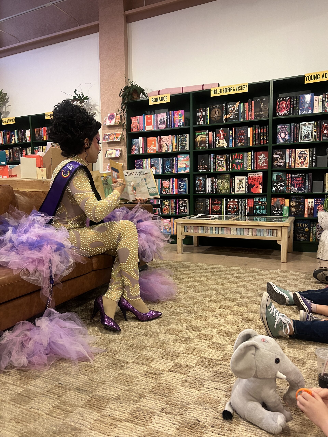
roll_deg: +0.6
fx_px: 328
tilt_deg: -6.1
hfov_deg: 53.1
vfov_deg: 67.3
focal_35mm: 26
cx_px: 164
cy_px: 218
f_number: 1.5
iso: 250
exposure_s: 1/60
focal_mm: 5.7
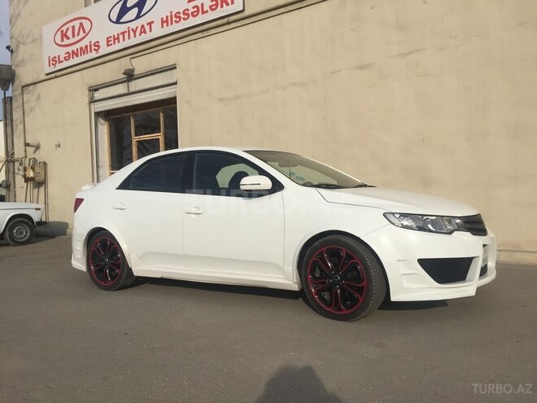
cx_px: 268
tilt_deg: -1.4
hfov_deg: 61.7
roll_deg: +1.3
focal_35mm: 29
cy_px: 202
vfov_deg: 48.2
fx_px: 450
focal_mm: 4.15
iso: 32
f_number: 2.2
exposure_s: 1/3597
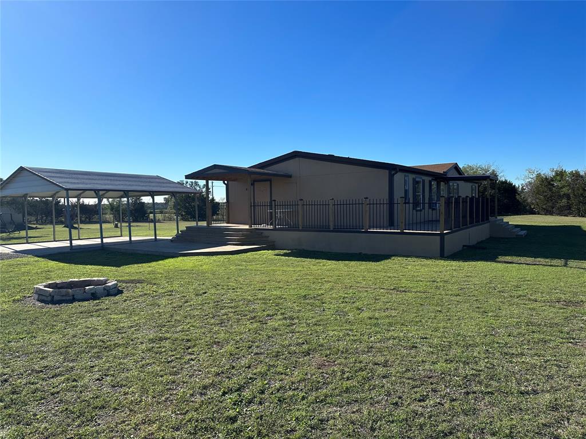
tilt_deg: -4.0
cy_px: 220
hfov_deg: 71.6
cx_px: 293
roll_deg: +0.4
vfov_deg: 56.8
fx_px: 406
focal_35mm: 24
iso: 80
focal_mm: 6.86
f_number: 1.78
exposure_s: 1/5263
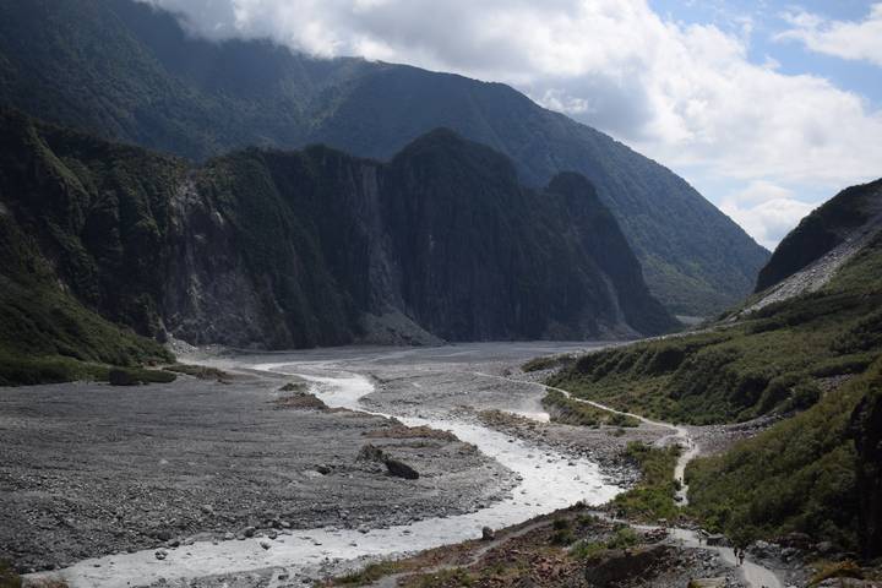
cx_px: 441
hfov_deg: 47.9
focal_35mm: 40
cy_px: 294
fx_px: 992
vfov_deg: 33.0
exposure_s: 1/1250
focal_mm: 27
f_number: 4
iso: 100
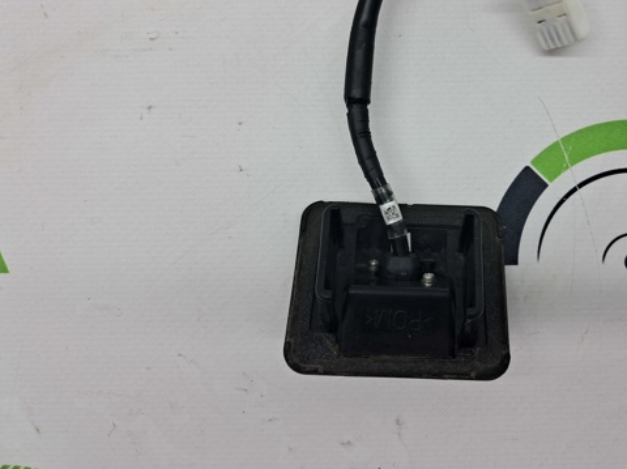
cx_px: 409
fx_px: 651
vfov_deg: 39.4
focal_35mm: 36
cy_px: 180
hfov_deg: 50.6
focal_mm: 4
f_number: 1.8
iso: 50
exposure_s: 1/100
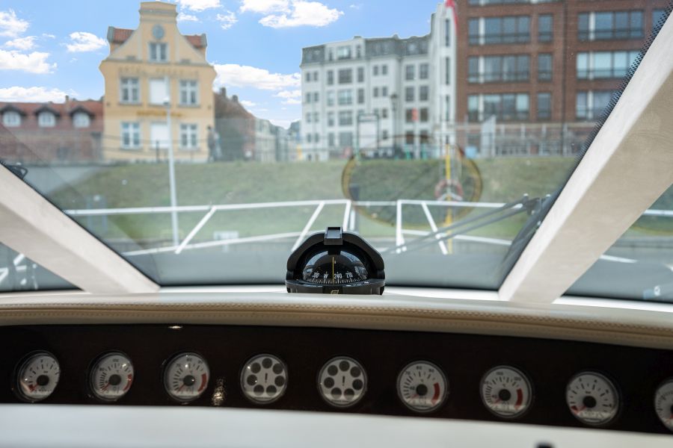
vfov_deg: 43.6
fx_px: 561
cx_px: 336
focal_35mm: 30
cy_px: 224
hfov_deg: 61.9
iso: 1250
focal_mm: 30
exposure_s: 1/800
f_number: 4
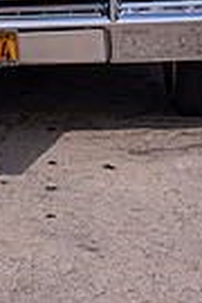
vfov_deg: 11.6
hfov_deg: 8.1
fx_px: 1405
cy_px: -191
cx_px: -92
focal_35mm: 167
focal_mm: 50
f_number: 13
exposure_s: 1/200
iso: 100
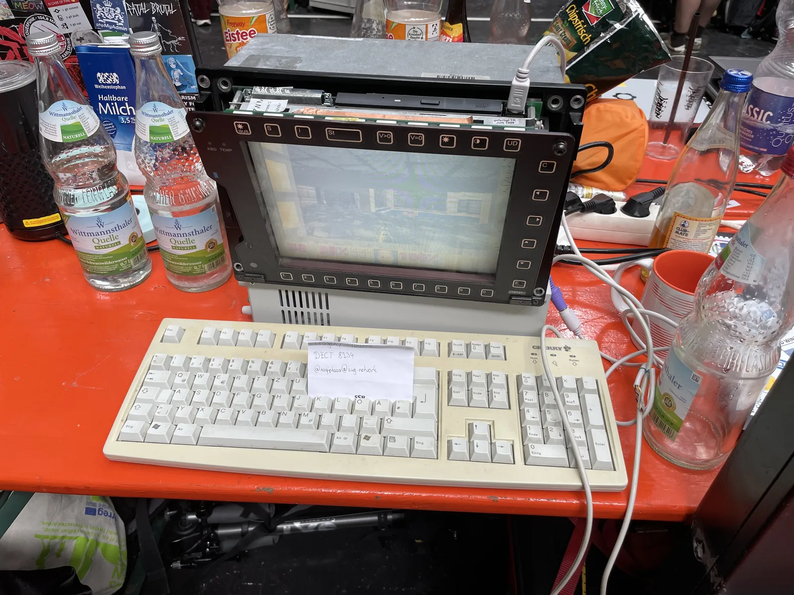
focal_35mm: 26
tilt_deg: -39.0
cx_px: 397
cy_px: 298
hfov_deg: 67.3
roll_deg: -0.6
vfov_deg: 53.1
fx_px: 596
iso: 50
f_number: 1.6
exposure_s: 1/85
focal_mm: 4.2
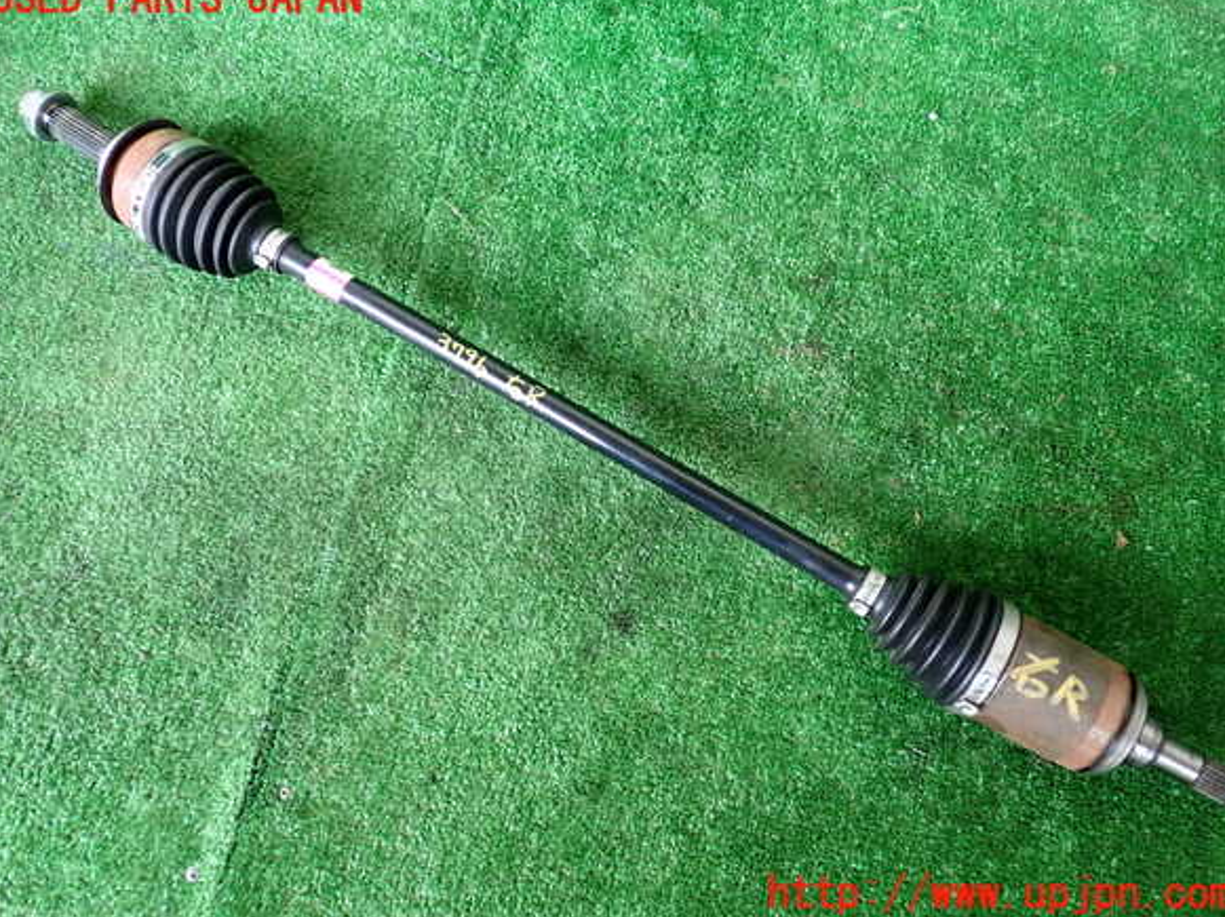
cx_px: 611
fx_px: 1096
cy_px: 447
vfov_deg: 45.4
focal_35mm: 31
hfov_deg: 58.4
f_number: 2.3
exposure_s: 1/50
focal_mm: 5.4
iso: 640
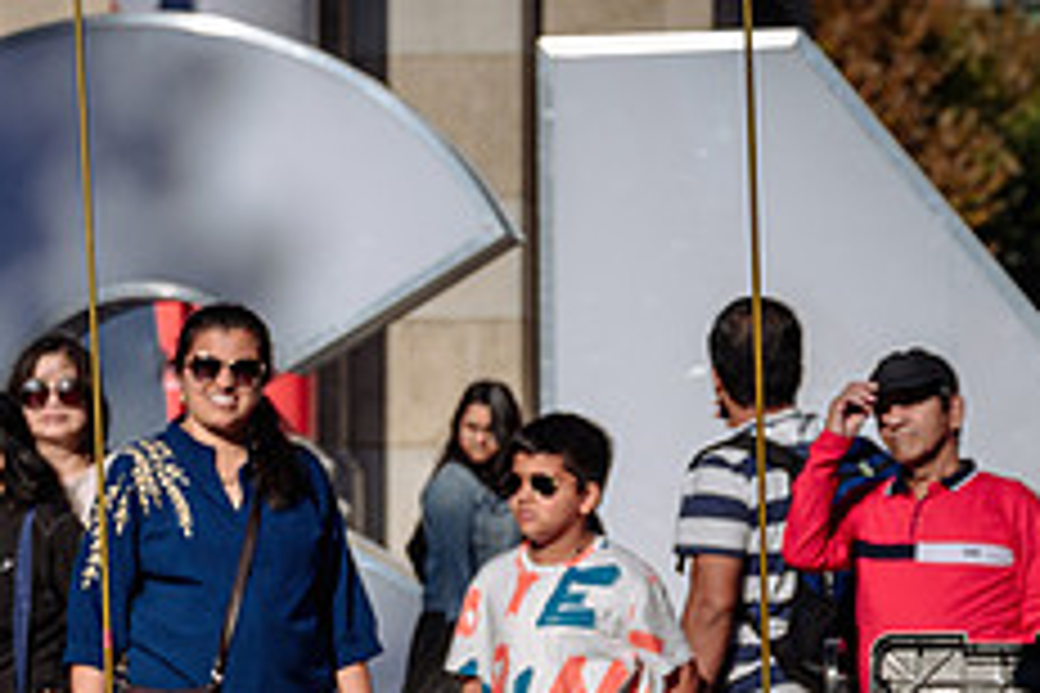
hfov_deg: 10.4
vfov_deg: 7.0
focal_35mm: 195
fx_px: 5633
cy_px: 420
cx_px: -40
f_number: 4
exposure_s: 1/640
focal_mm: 63
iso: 64
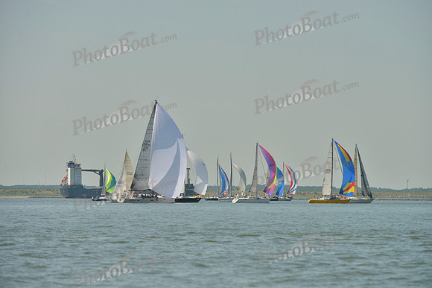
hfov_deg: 7.9
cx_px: 216
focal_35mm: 260
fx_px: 3121
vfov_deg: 5.3
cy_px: 144
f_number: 8
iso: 200
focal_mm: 260
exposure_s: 1/1000
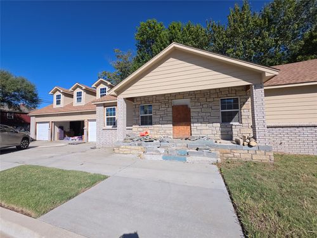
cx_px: 158
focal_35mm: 13
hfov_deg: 106.2
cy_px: 119
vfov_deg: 89.9
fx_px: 119
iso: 16
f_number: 1.9
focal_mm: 2.2
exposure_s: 1/1135
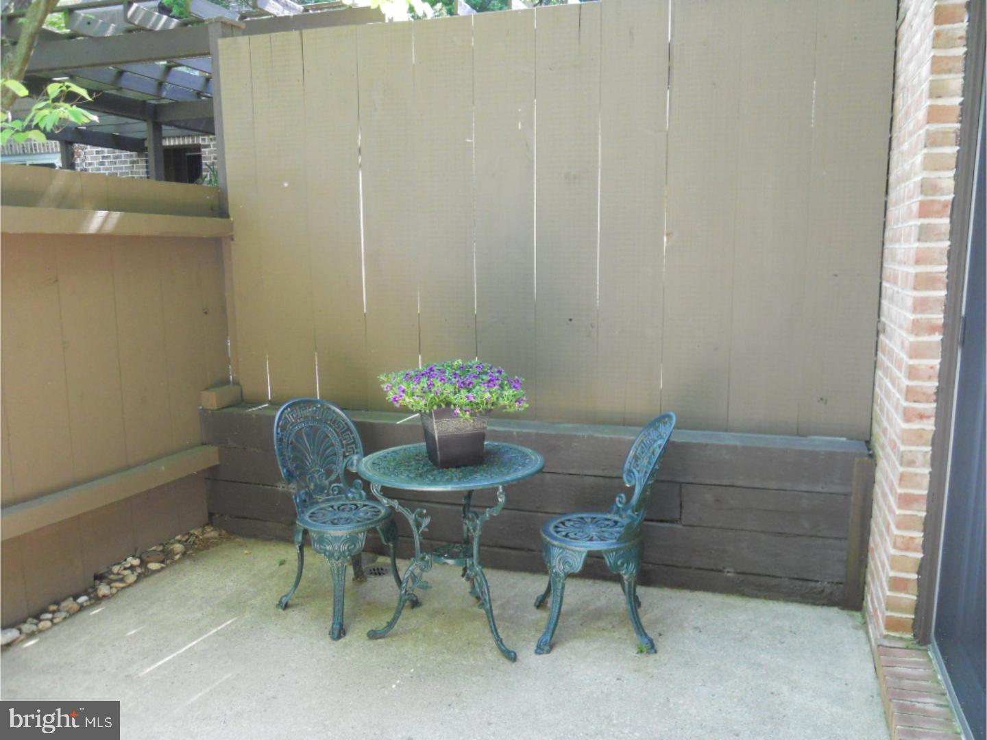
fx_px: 798
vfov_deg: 49.7
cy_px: 370
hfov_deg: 63.4
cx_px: 494
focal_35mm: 28
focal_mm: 5
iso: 400
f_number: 2.7
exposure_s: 1/125
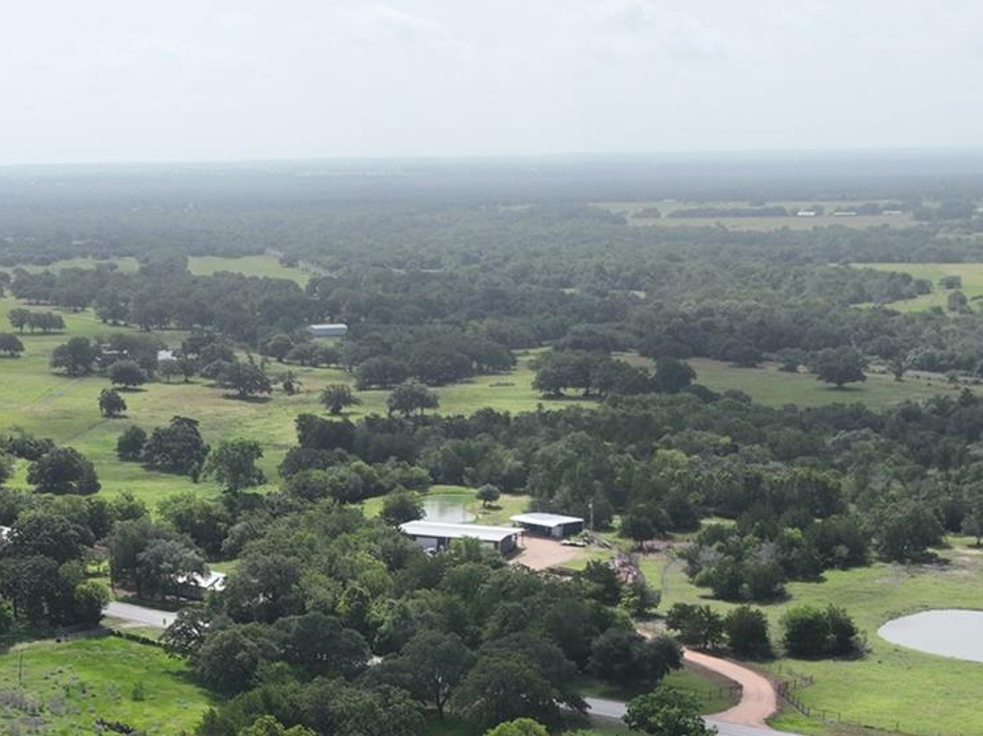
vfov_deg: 21.0
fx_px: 1873
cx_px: 77
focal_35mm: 66
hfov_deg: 28.2
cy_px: 839
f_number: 2.8
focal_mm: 12.29
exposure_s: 1/2500
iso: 200
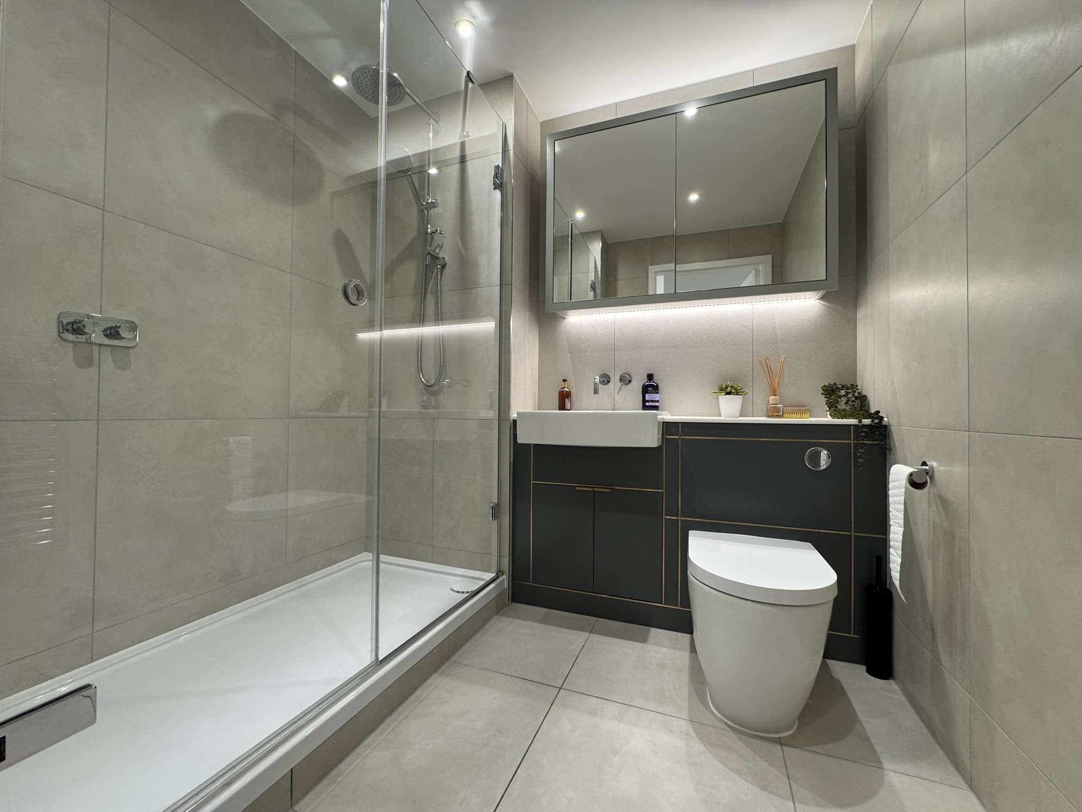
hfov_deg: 102.1
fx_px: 438
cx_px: 541
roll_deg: -0.8
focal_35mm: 14
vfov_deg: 85.7
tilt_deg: +1.3
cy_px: 406
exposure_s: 1/100
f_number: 2.2
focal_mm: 2.22
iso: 200
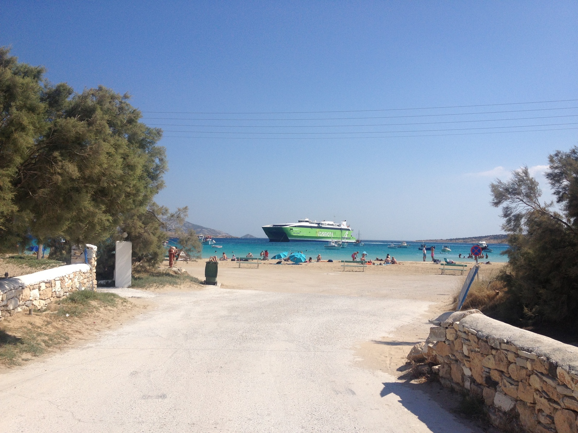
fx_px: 584
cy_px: 216
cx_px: 289
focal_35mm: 35
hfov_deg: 52.6
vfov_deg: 40.7
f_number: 2.4
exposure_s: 1/3247
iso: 50
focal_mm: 4.28
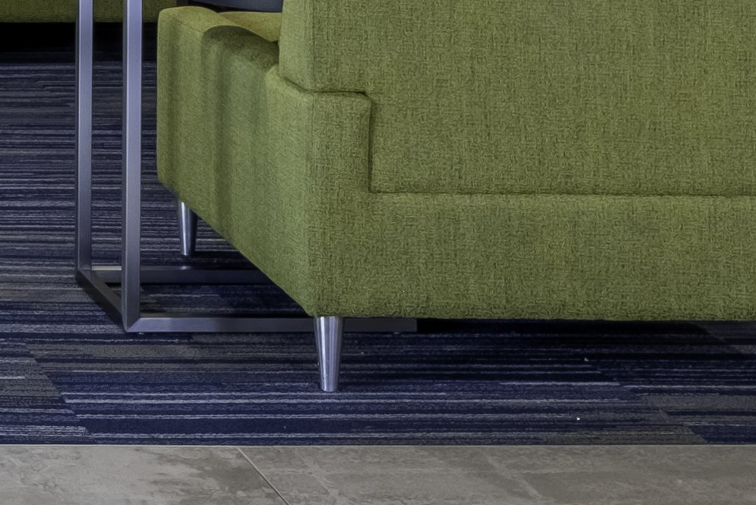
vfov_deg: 14.2
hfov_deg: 20.4
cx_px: -343
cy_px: -365
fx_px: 1827
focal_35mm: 87
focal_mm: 10.3
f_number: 11
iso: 200
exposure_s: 1/25
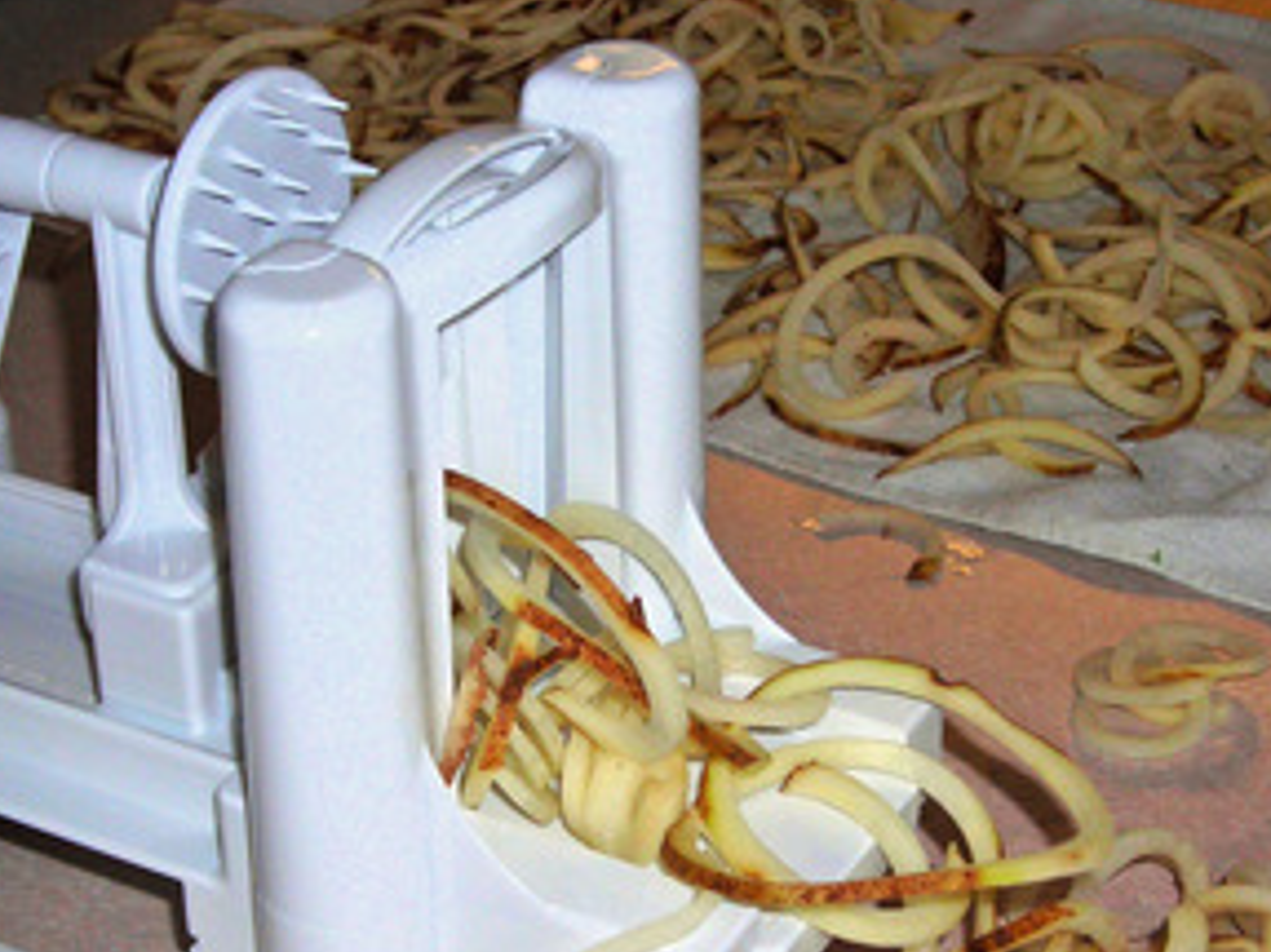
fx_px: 3010
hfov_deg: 23.8
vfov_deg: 17.9
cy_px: 697
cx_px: 651
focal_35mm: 82
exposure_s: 1/60.1
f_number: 3.4
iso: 50
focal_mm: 7.8
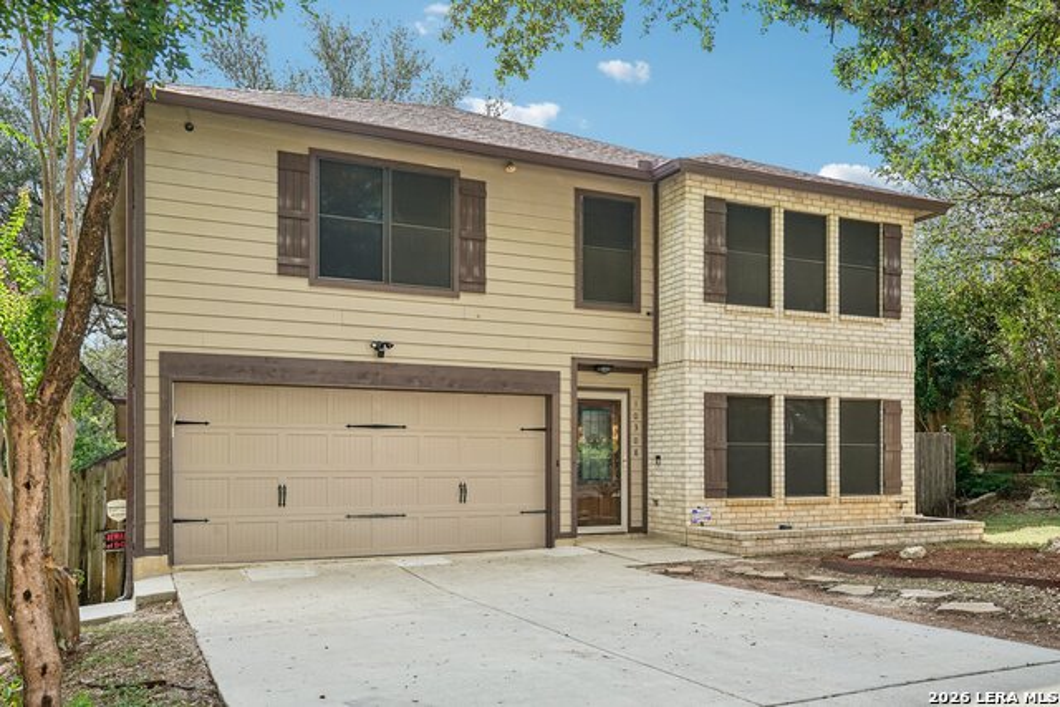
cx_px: 530
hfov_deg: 63.6
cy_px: 354
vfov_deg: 45.0
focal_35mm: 29
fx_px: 854
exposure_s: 1/100
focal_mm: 29
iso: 200
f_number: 9
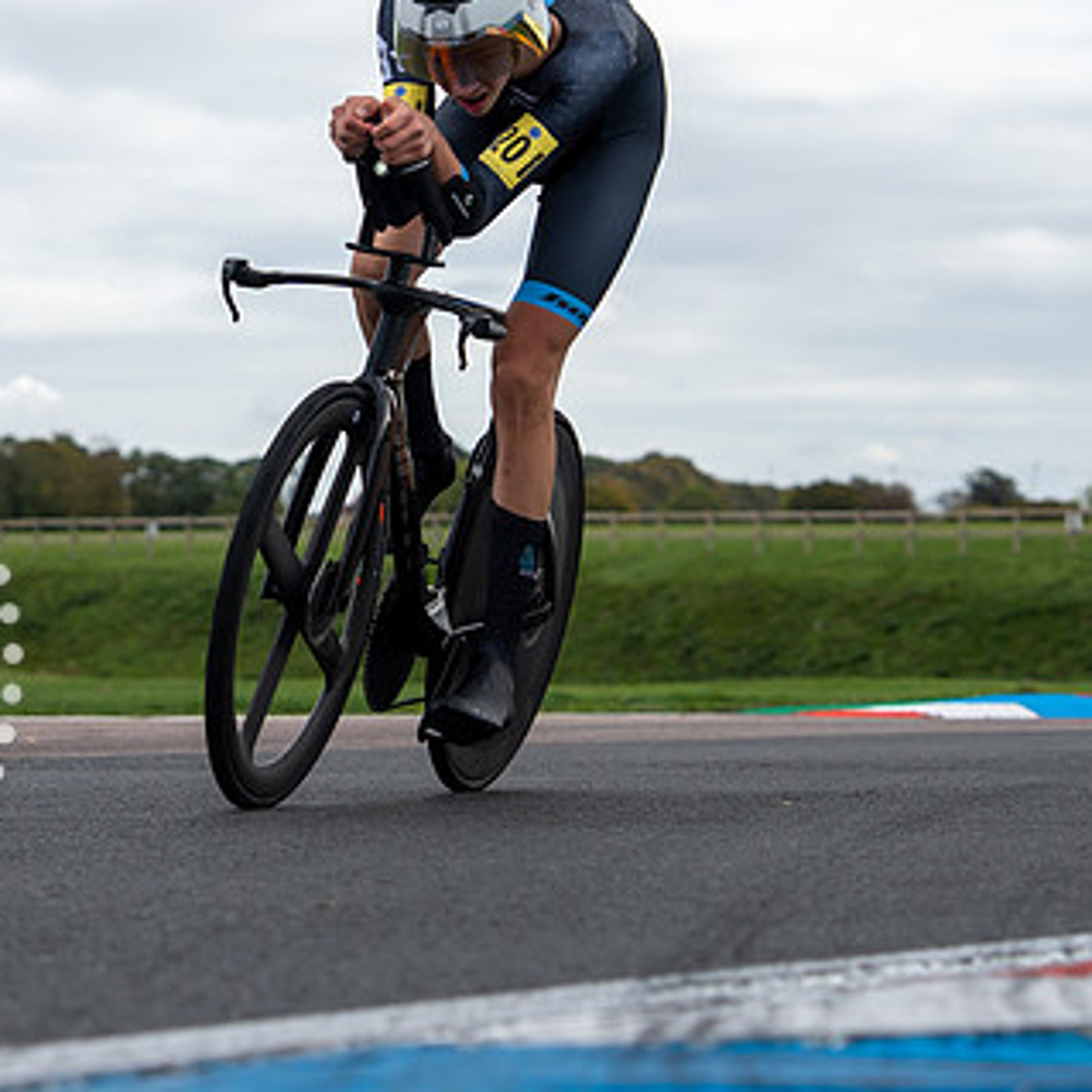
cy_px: 436
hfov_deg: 10.4
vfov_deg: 10.4
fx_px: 5996
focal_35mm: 168
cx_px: 461
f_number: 3.5
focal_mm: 62
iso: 100
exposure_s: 1/1000
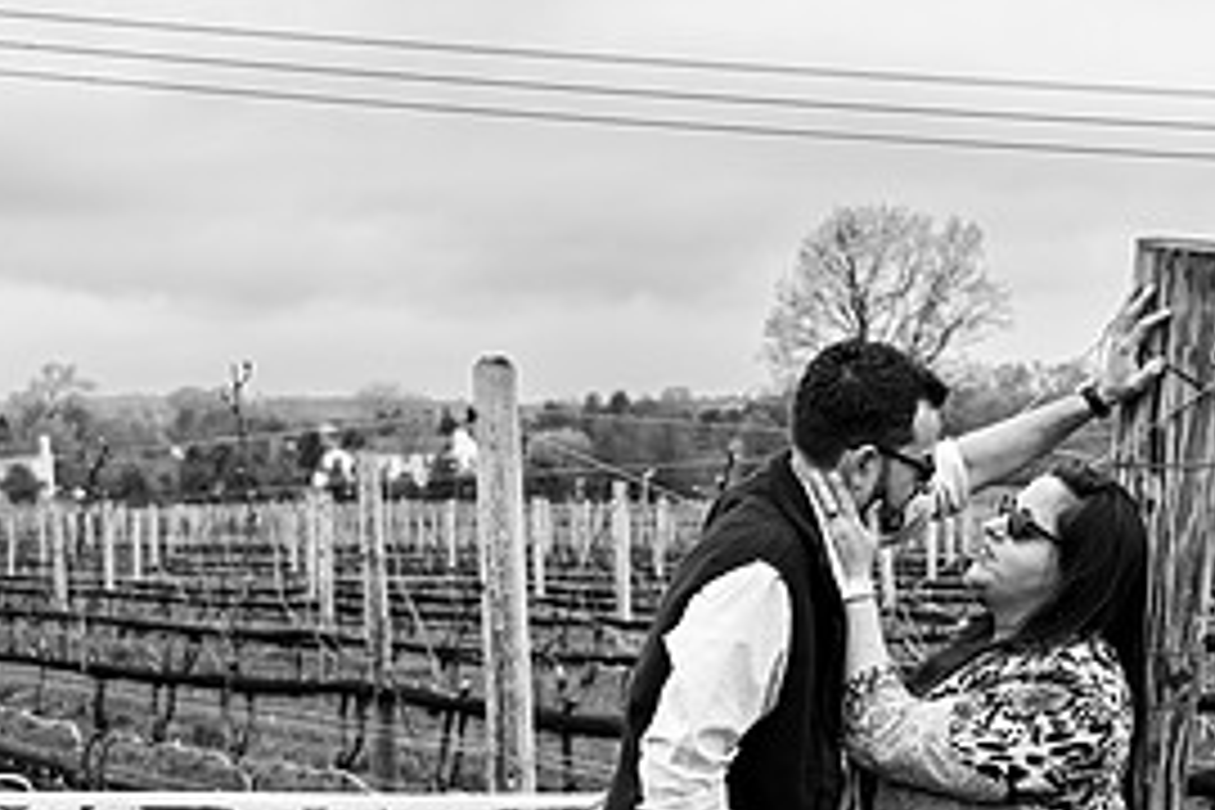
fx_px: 2565
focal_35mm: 76
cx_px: 701
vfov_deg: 17.7
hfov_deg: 26.6
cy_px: 694
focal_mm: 33.5
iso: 64
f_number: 4
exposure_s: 1/200
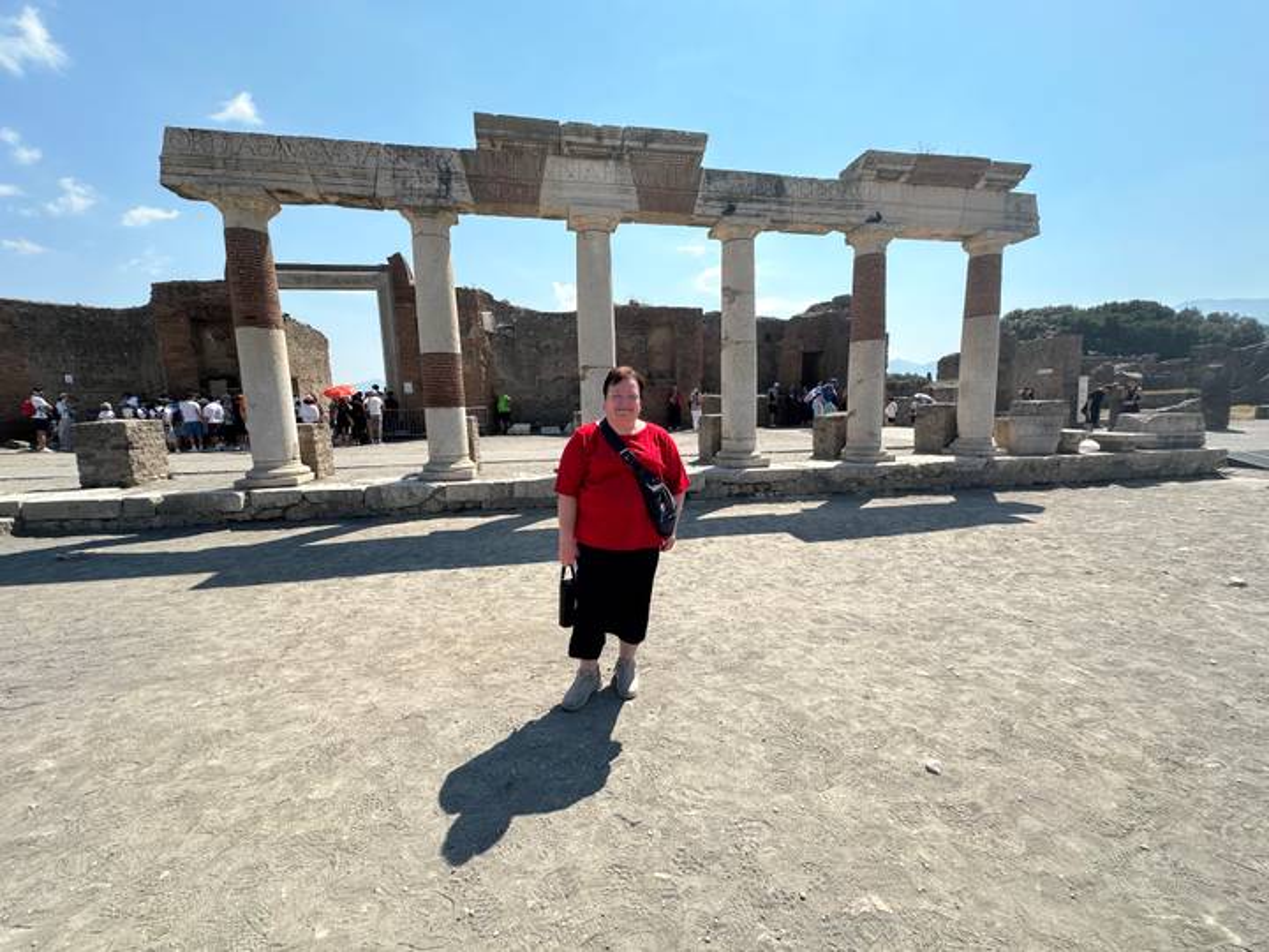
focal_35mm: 14
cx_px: 634
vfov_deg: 85.7
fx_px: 513
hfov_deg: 102.1
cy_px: 476
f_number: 2.2
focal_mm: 2.22
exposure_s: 1/1887
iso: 40
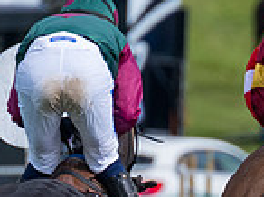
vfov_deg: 0.8
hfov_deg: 1.1
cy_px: 267
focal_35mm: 1871
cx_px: 336
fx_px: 14246
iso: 400
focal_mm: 280
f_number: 4
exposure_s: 1/4000
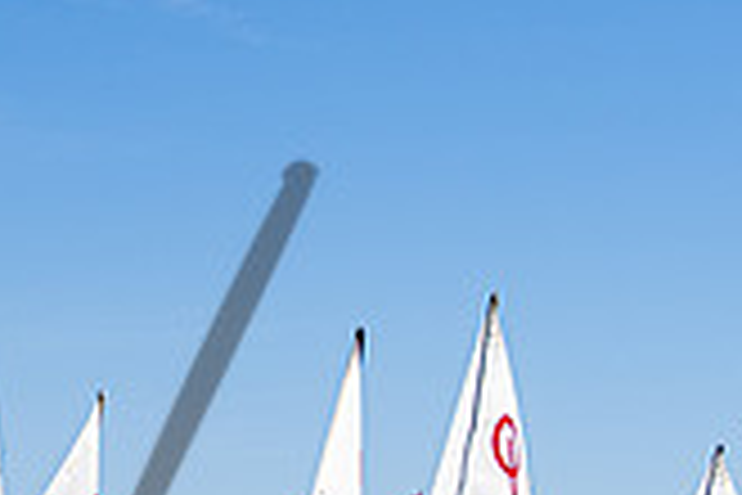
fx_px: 3462
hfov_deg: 12.2
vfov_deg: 8.0
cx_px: 156
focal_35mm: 168
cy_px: 681
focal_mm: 35
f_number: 4.5
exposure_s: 1/1250
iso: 320
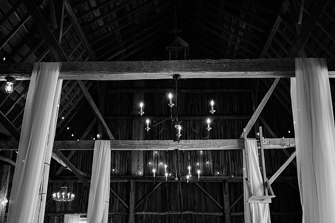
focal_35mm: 37
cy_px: 112
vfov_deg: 35.7
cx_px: 168
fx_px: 346
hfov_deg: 51.6
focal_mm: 36
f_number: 3.5
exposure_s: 1/200
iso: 500
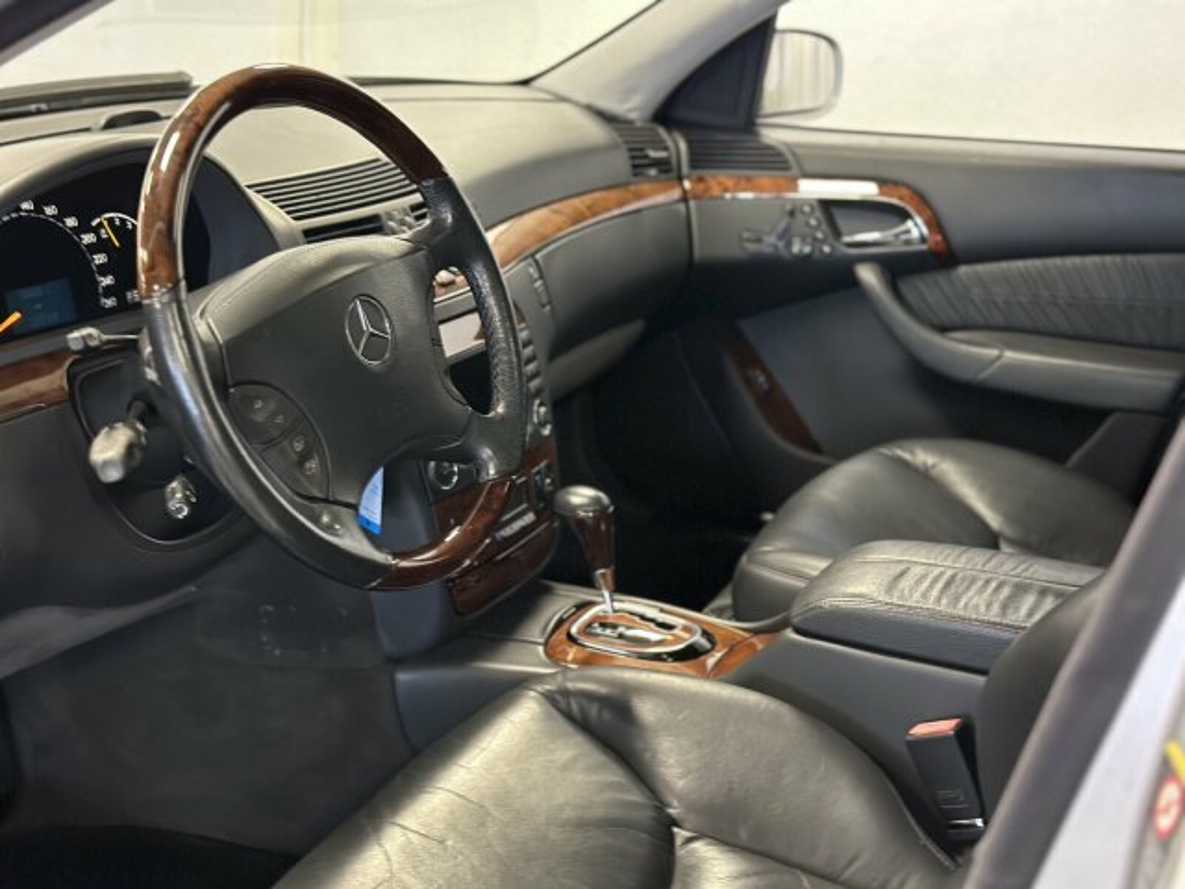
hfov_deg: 39.7
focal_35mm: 48
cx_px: 592
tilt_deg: -17.9
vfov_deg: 30.3
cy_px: 444
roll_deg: -4.6
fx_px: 1643
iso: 800
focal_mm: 6.86
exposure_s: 1/37
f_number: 1.78
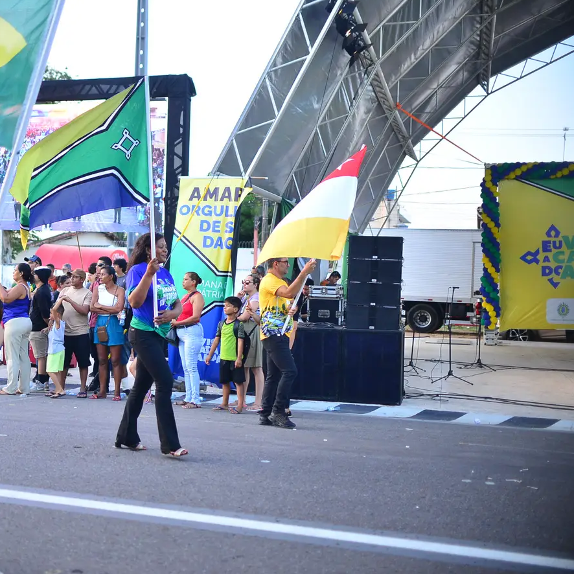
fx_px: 882
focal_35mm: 47
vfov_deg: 36.1
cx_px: 152
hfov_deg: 35.4
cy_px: 276
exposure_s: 1/750
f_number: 1.8
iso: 800
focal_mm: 35
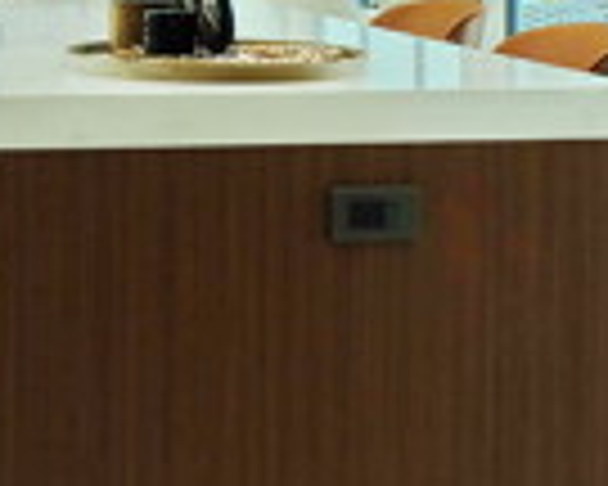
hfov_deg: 18.5
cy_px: -112
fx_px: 1799
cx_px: -41
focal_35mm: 100
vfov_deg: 14.8
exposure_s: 1/160
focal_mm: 16
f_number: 6.4
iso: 400
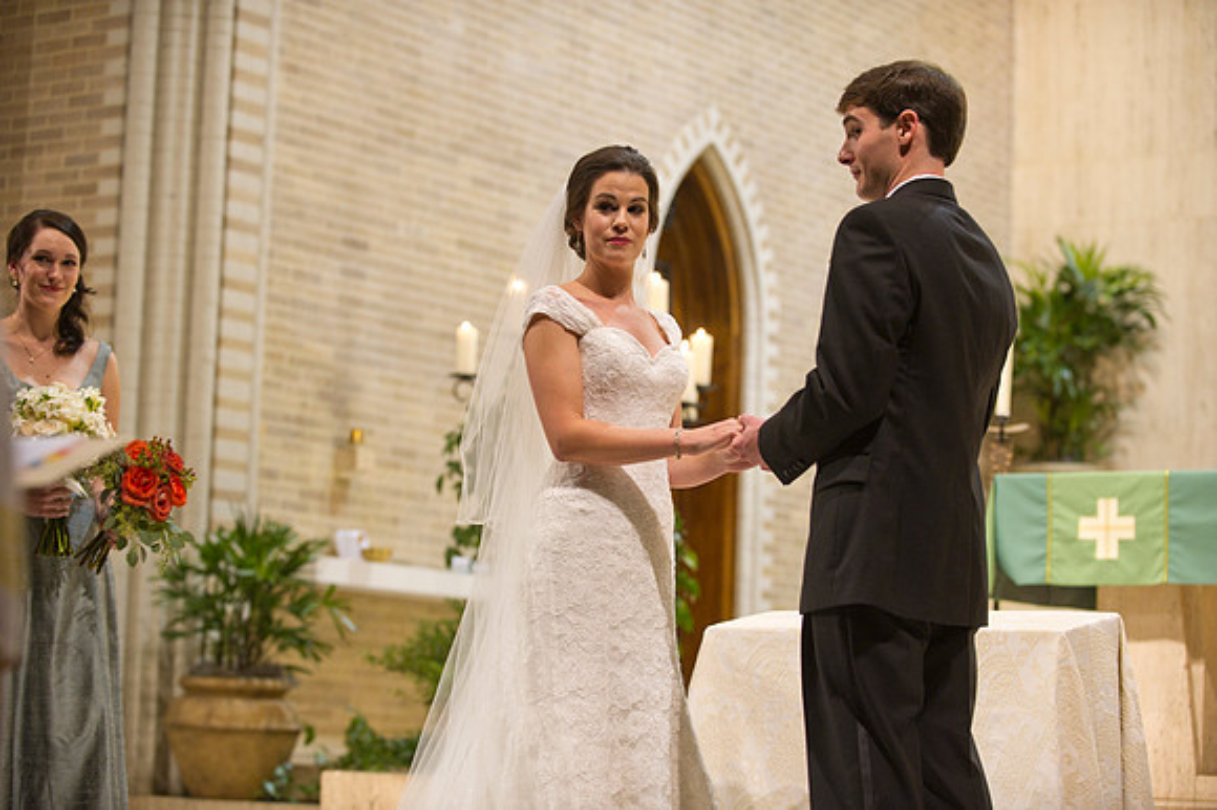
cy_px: 405
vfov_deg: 15.9
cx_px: 608
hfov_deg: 23.7
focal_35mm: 86
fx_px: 2906
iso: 1600
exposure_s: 1/60
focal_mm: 86
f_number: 2.8
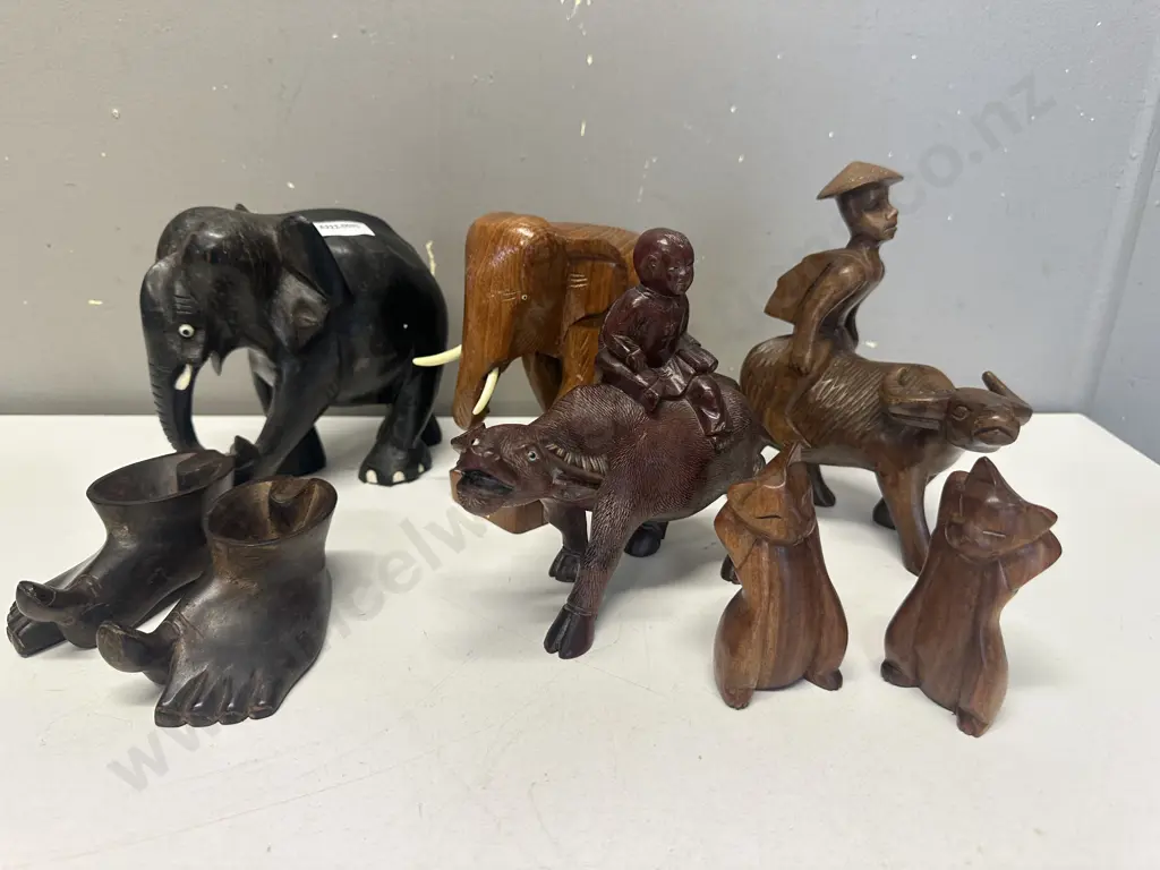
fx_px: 804
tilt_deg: -22.5
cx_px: 580
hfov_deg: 71.6
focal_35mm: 24
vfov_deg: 56.8
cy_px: 435
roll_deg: -1.9
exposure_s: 1/100
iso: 125
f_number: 1.78
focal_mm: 6.86
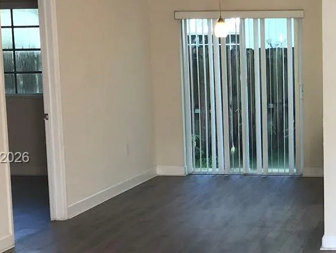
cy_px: 158
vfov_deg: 18.9
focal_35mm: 78
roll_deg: +1.4
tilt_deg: -9.5
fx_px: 757
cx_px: 316
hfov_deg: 24.2
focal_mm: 3.99
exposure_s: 1/30
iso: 40
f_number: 1.8
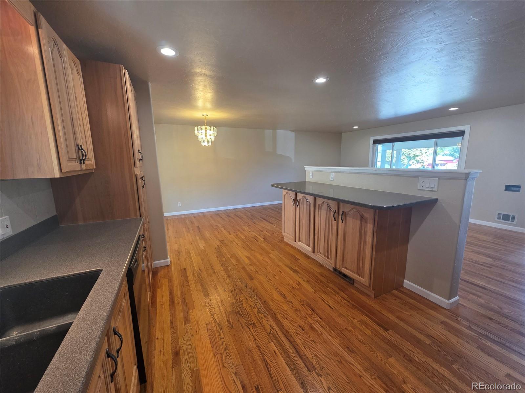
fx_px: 197
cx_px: 262
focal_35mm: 13
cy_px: 196
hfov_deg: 106.2
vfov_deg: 89.9
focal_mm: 2.2
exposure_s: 1/120
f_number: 1.9
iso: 160
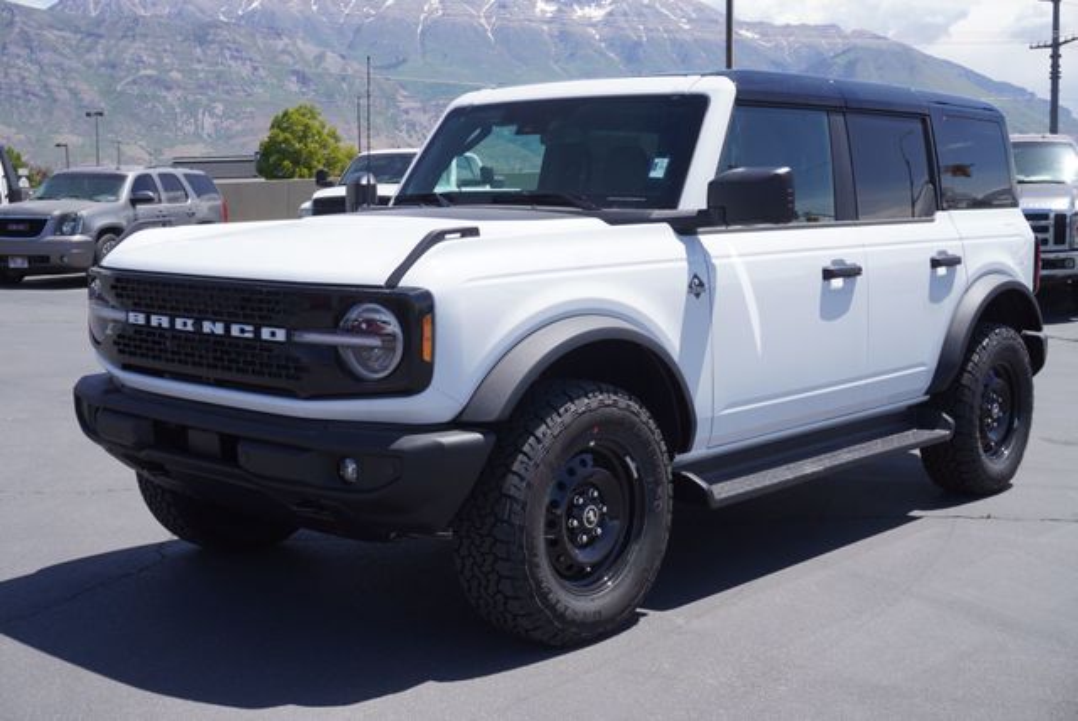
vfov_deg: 30.9
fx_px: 1304
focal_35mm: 44
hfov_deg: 44.9
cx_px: 539
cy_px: 360
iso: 100
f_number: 9
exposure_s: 1/200
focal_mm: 29
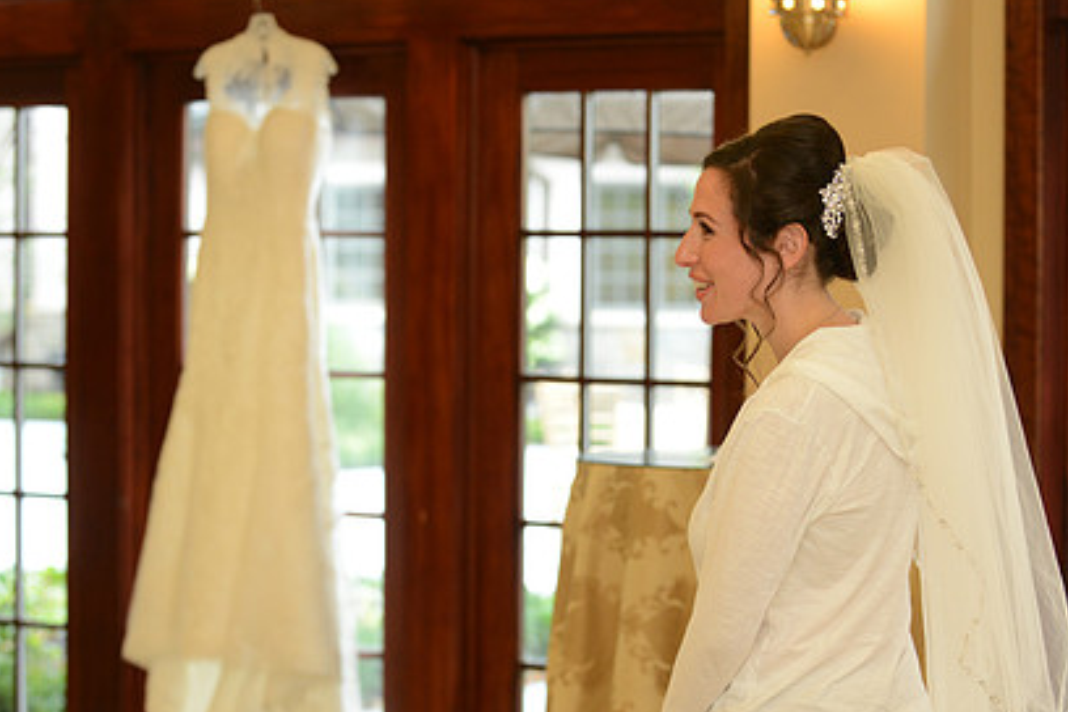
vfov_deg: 12.3
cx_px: 597
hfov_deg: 18.4
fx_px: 3293
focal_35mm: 111
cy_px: 428
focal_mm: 78
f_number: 3.5
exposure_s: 1/250
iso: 800
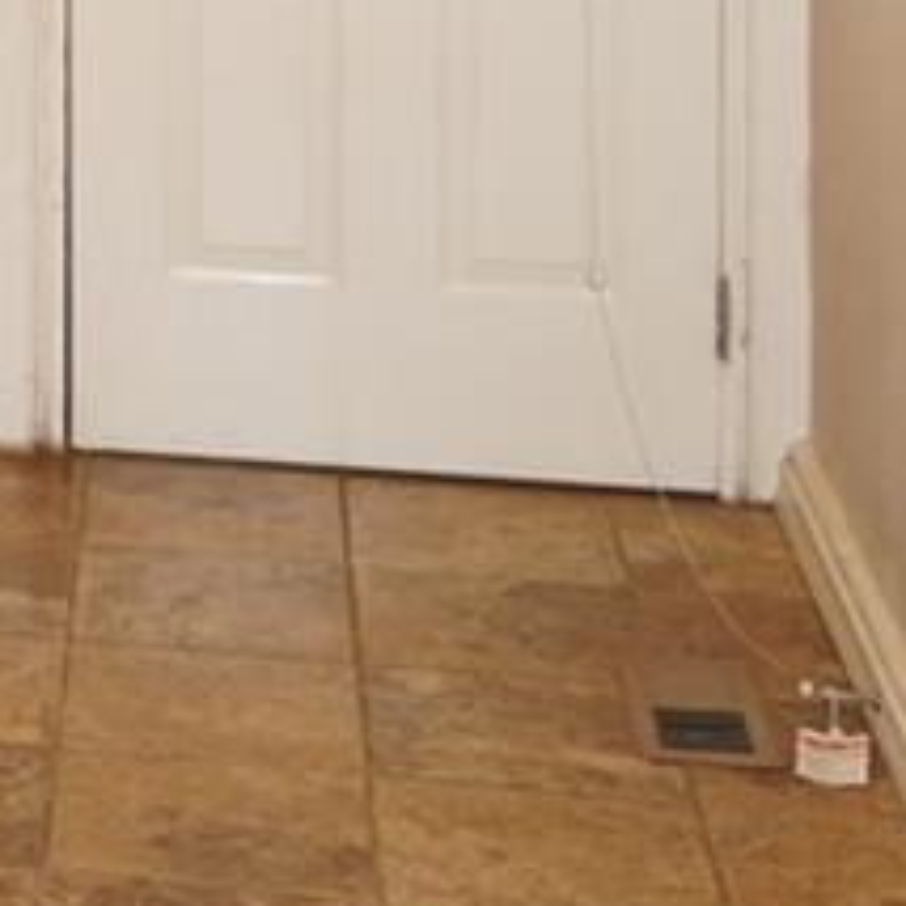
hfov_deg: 12.4
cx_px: -982
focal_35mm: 122
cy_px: -504
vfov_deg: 13.4
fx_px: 3613
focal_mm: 20
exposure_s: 1/60
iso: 500
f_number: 4
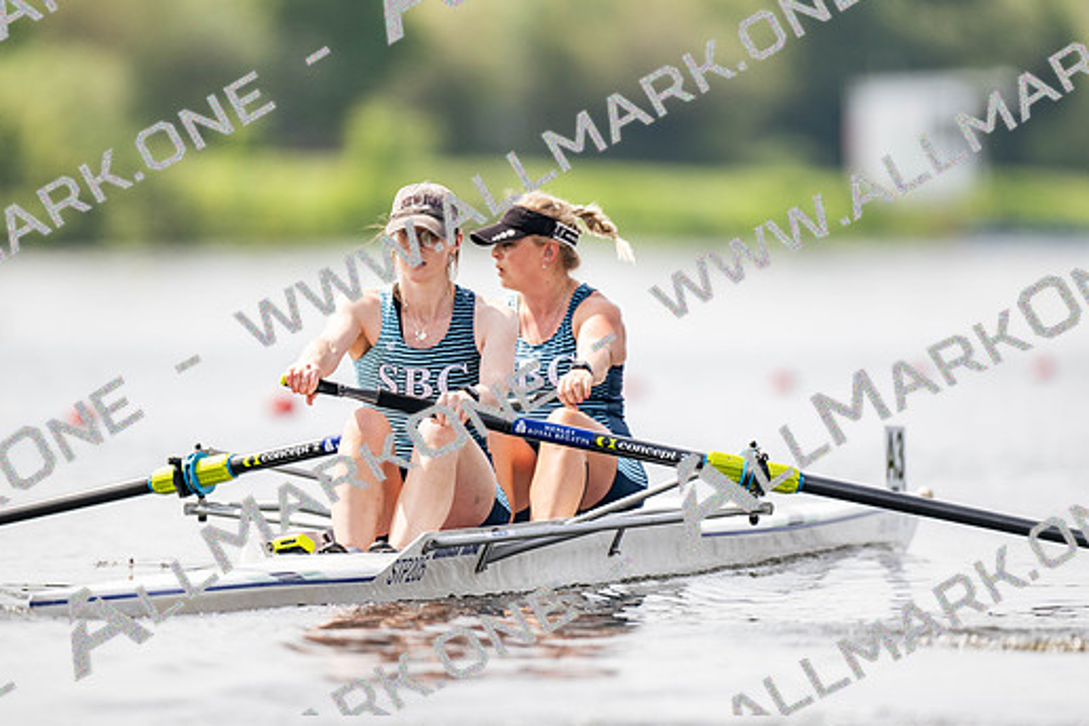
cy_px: 354
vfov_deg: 2.0
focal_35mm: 675
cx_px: 496
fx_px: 20417
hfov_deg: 3.1
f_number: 4
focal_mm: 600
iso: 400
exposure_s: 1/2500
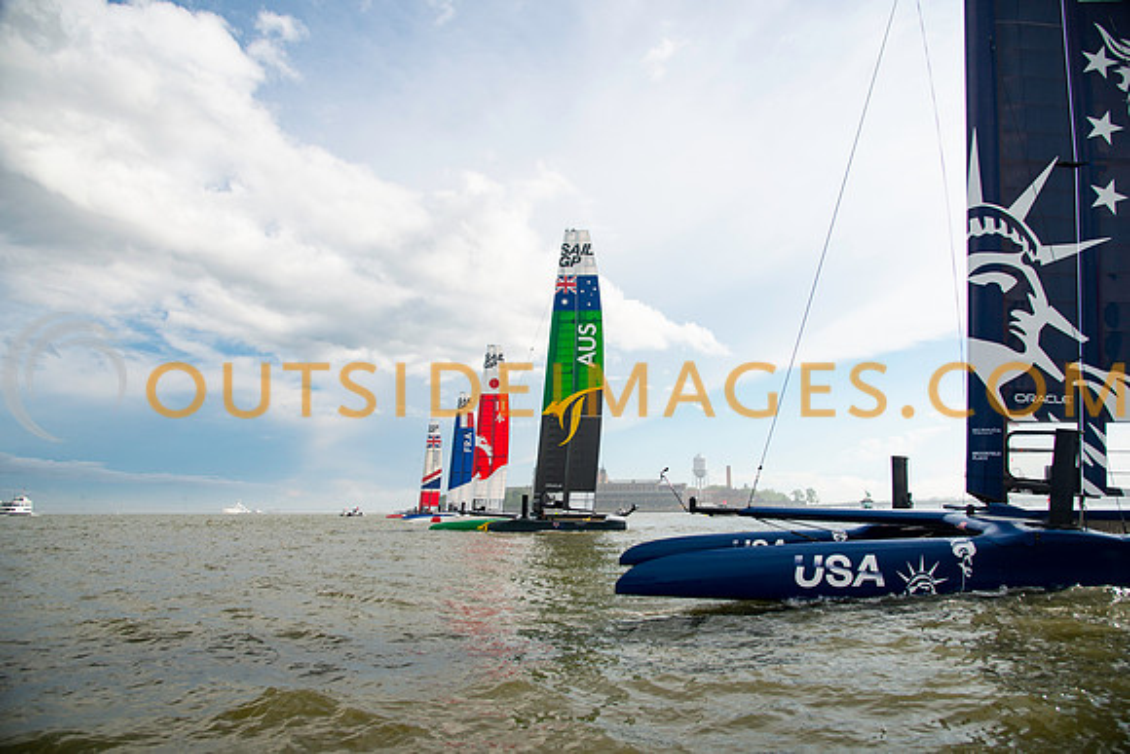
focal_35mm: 24
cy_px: 377
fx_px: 753
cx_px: 565
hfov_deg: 73.7
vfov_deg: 53.2
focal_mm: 24
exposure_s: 1/2500
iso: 320
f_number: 5.6
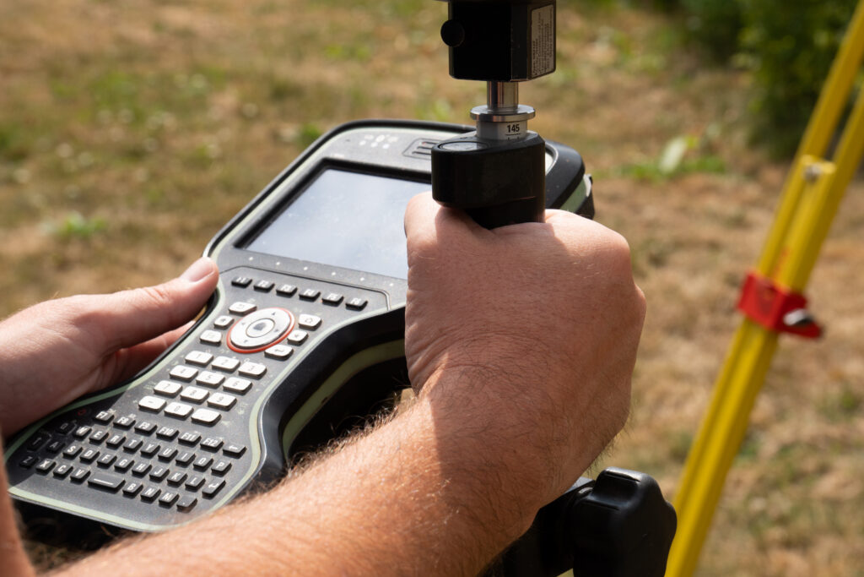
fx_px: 2376
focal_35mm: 99
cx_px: 432
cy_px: 288
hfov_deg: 20.6
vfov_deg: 13.8
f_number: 10
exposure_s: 1/250
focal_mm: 66
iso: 160
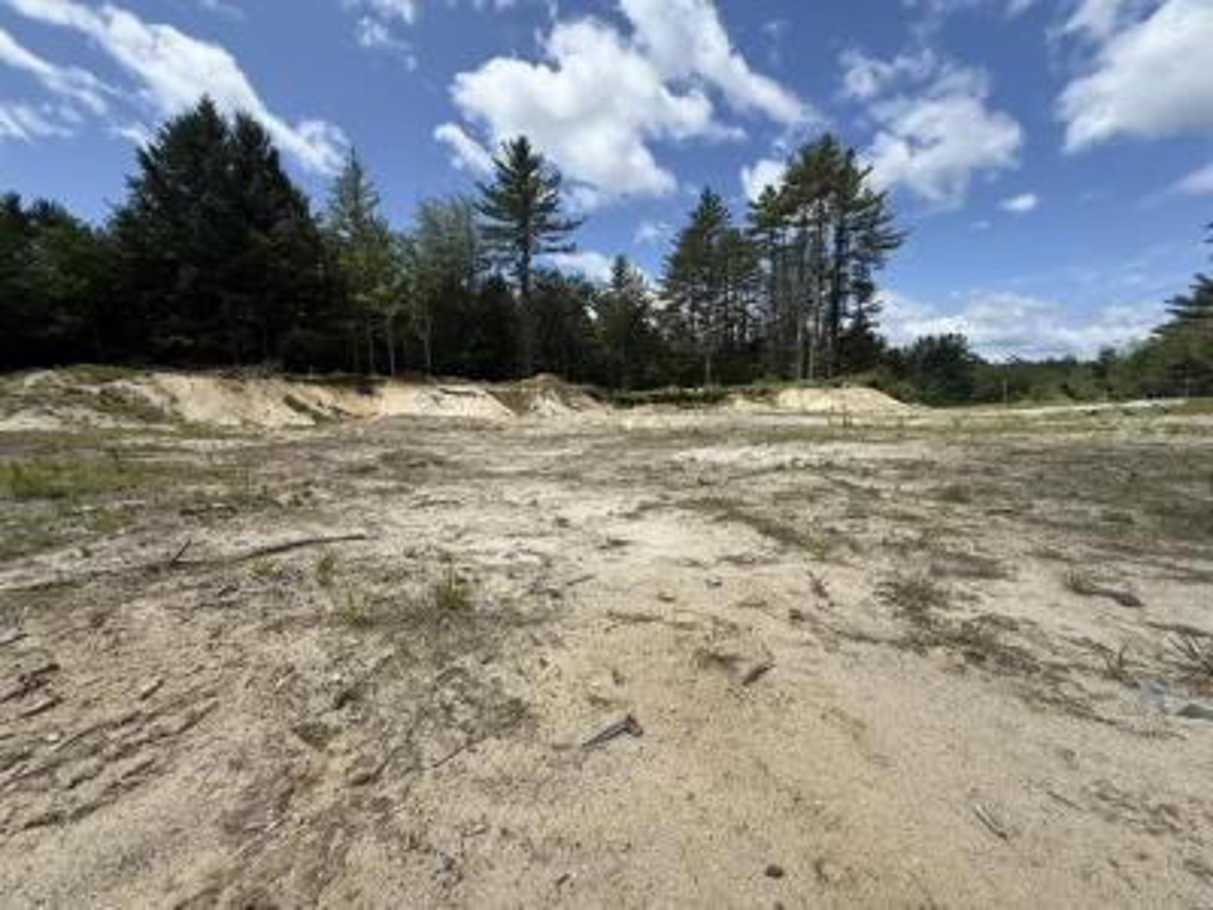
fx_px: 491
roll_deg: +1.5
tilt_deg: -3.7
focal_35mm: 14
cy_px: 455
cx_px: 606
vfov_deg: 85.7
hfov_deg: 102.1
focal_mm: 2.22
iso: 50
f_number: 2.2
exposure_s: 1/2024
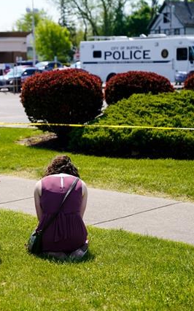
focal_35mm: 87
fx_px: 736
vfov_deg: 23.8
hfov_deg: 14.8
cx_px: 16
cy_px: 154
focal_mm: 56
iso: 100
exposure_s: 1/1250
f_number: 2.8
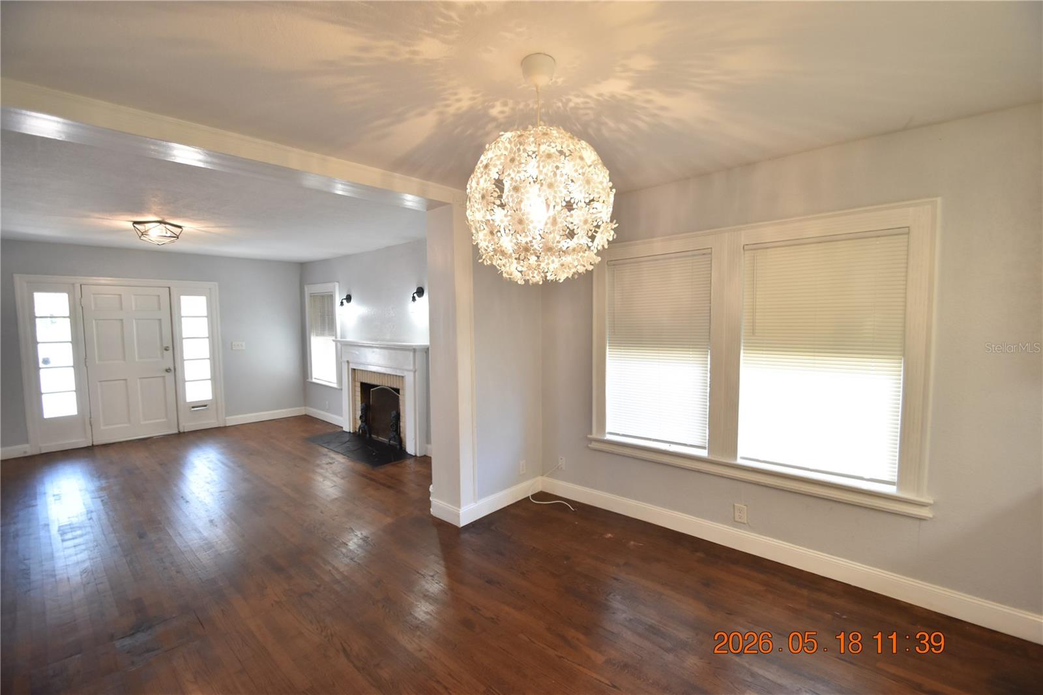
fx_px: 434
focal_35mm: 15
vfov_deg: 77.3
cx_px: 522
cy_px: 348
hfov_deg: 100.4
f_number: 3.5
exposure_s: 1/60
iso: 800
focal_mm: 10
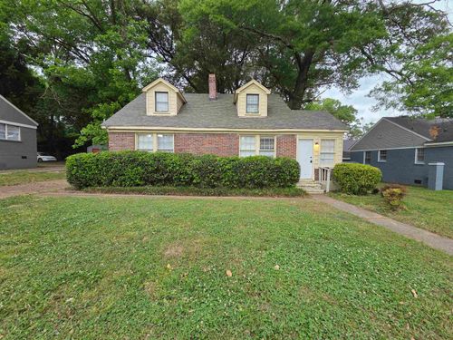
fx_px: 170
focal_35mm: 13
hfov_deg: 106.2
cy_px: 170
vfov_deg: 89.9
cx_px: 226
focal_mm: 2.2
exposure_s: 1/120
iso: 125
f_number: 2.2
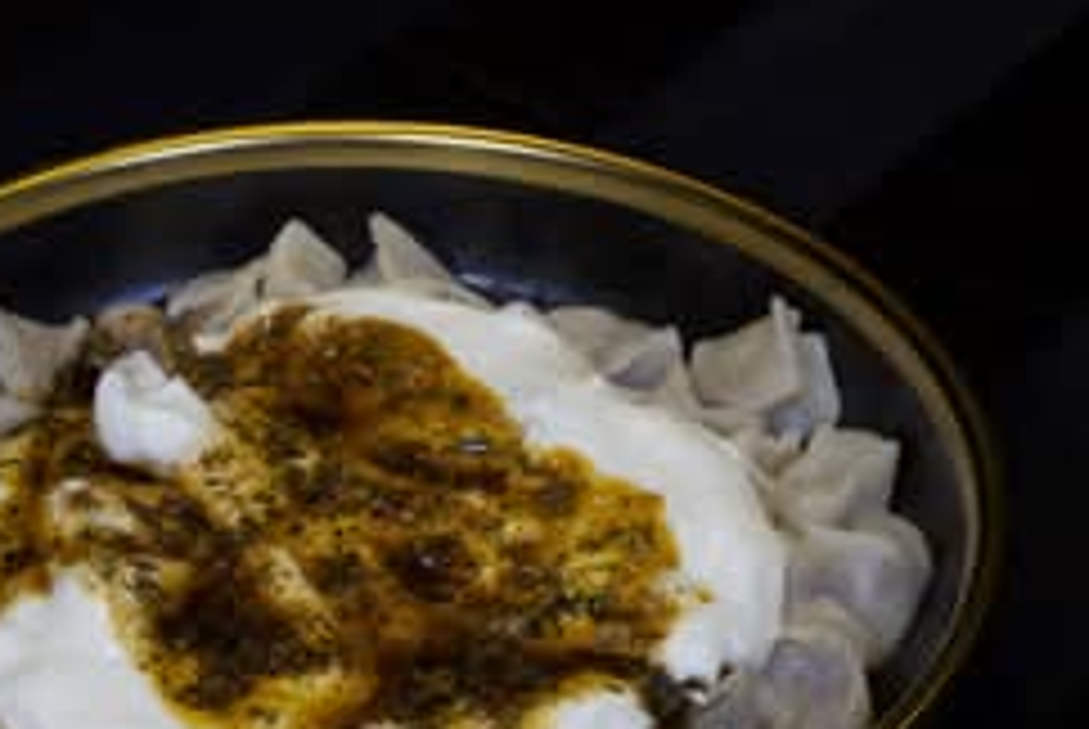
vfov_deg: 10.0
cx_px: 277
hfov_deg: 15.0
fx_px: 4119
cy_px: 729
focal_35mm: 136
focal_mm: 50
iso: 100
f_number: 11
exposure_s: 1/3
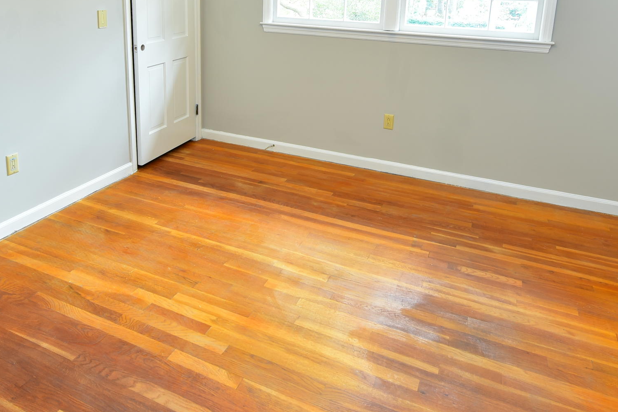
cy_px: 81
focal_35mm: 28
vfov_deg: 44.1
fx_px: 481
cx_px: 272
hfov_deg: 65.2
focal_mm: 14
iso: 160
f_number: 7.1
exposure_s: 1/1.6
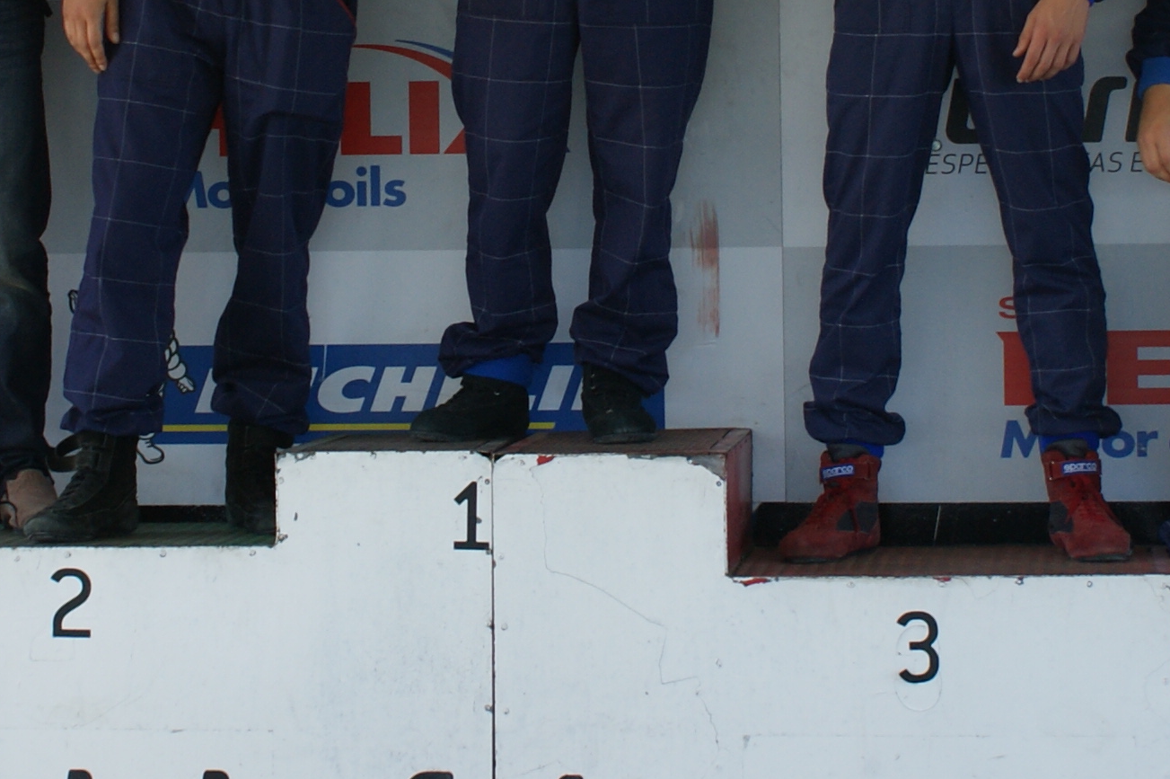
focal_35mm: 148
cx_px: 497
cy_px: 91
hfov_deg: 13.9
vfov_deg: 9.2
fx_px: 4807
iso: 125
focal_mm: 28
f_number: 4.5
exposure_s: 1/50
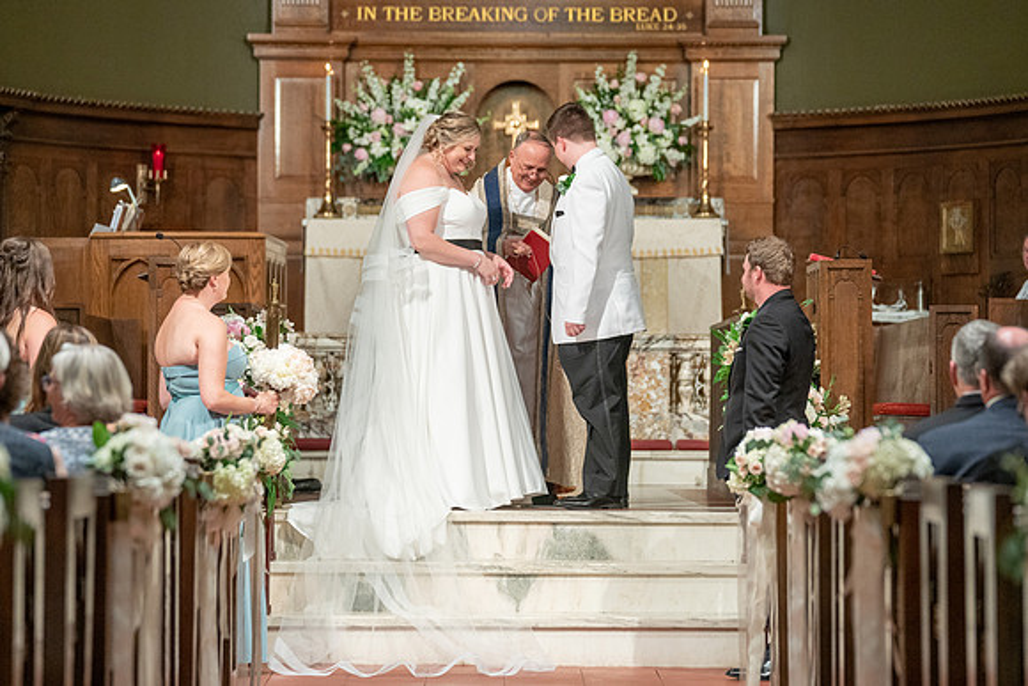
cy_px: 324
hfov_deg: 14.6
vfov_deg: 9.8
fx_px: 4017
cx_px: 515
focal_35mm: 141
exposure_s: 1/200
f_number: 3.2
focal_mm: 128
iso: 2000
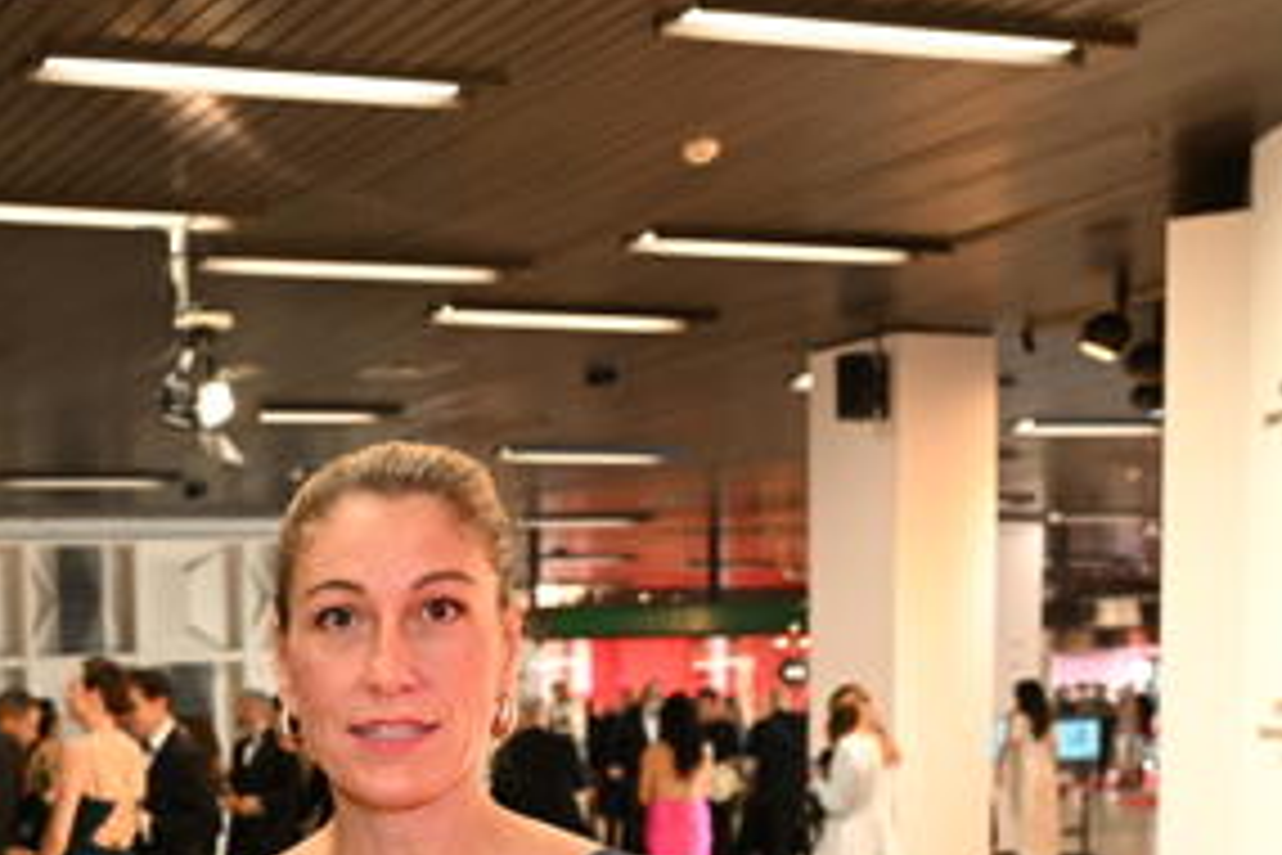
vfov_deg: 20.1
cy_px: 976
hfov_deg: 29.5
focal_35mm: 64
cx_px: 31
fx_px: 2286
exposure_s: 1/100
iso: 2500
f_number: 4
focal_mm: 26.5
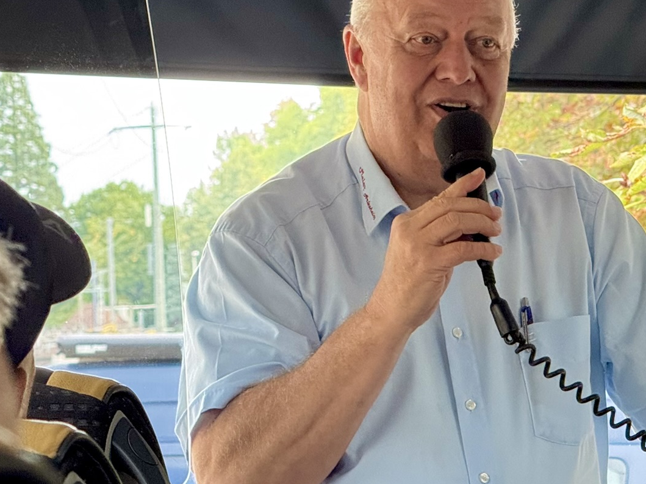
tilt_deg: +2.3
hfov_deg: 8.5
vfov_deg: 6.4
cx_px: 470
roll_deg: +2.8
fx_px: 4329
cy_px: 207
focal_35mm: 232
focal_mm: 15.66
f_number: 2.8
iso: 250
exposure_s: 1/86
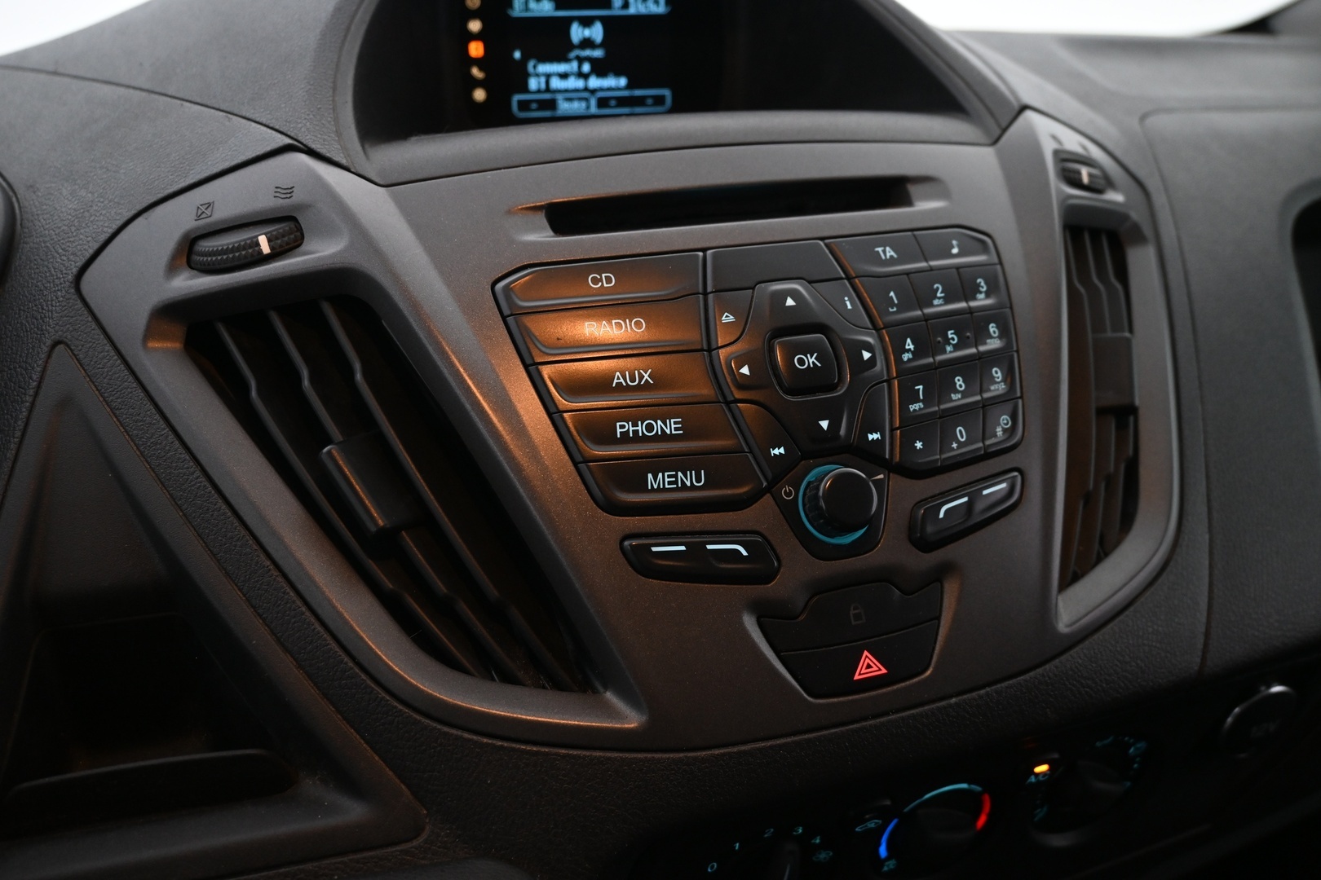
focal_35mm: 29
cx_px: 660
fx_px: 1073
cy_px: 440
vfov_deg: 44.6
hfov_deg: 63.2
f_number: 3.8
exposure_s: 1/30
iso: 1250
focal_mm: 19.5
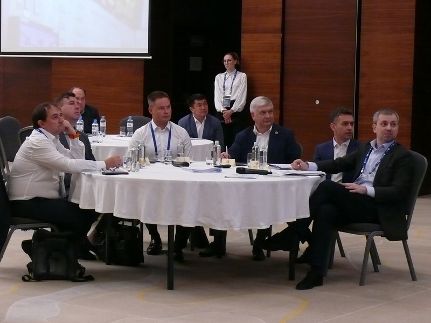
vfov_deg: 15.6
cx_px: 216
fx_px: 1183
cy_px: 162
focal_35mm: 95
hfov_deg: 20.7
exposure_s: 1/60
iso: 400
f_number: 3.2
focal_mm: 12.9
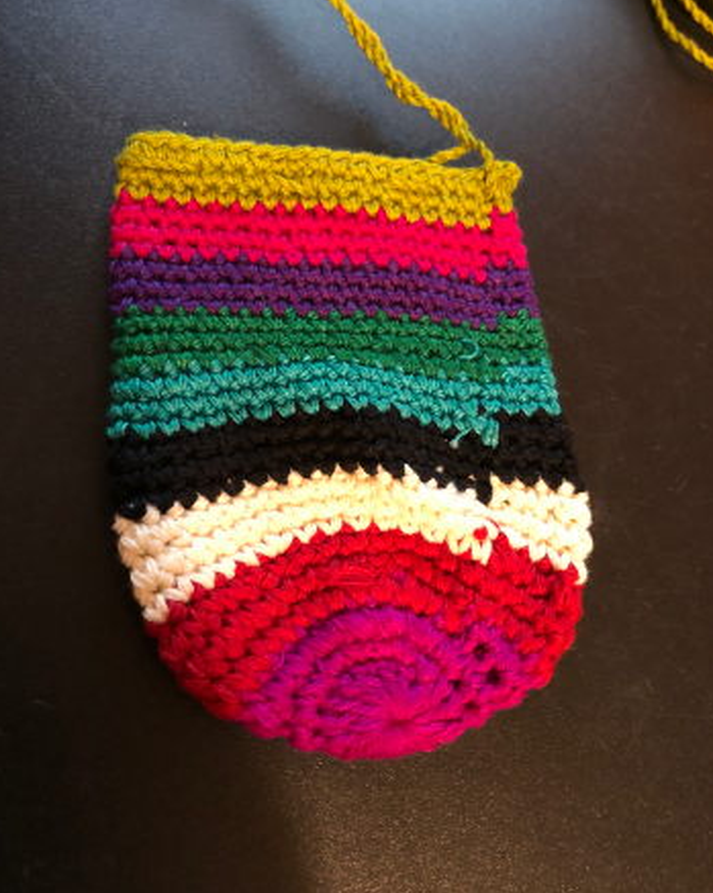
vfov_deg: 58.7
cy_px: 409
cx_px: 356
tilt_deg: -65.4
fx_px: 792
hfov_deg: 48.5
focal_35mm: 30
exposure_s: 1/4
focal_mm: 3.99
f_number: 1.8
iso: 100
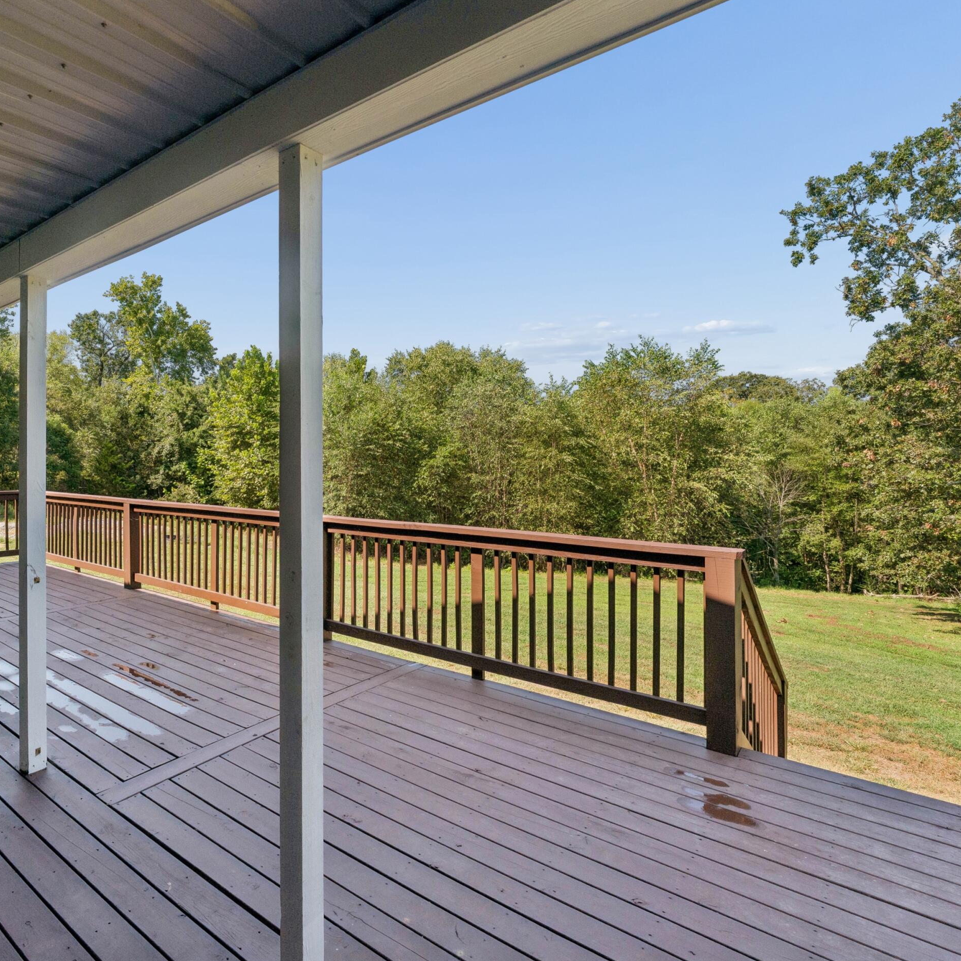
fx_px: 597
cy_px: 453
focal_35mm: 19
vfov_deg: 77.6
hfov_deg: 76.6
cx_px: 372
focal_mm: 14
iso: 400
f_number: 10
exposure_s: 1/640
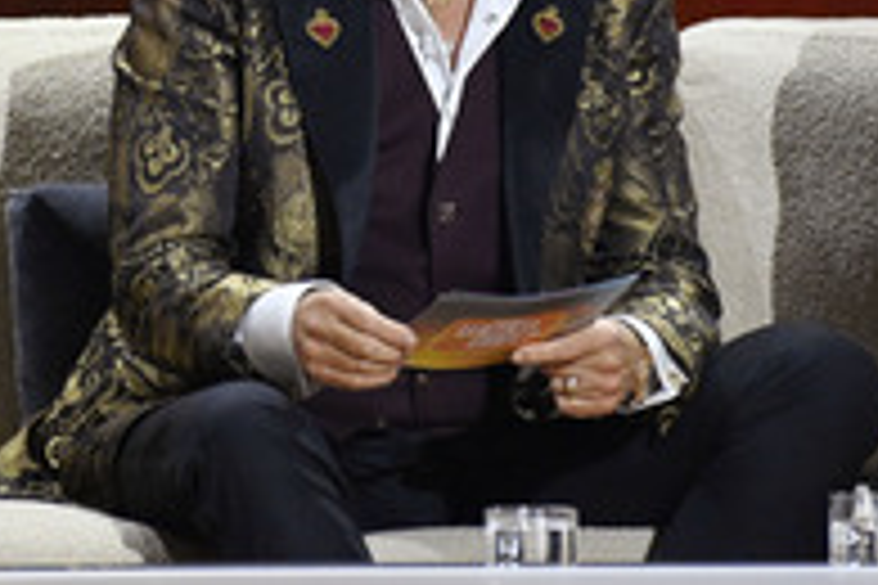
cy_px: -86
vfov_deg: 1.2
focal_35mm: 1156
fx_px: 28191
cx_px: 223
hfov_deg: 1.8
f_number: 5.6
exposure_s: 1/320
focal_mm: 500
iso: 8000
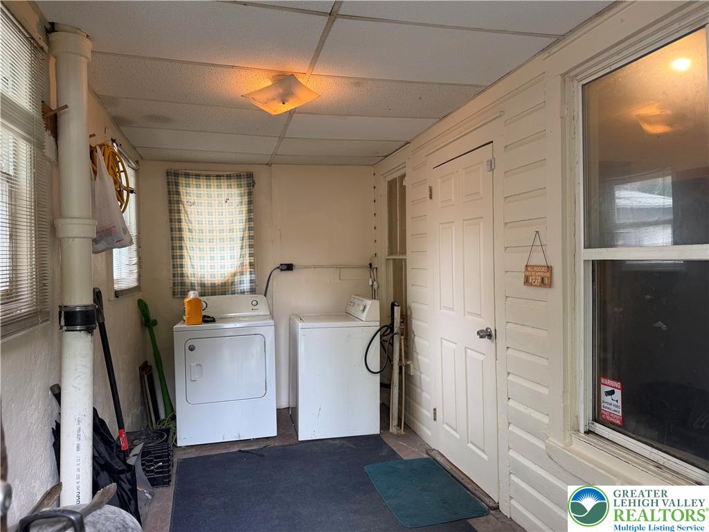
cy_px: 266
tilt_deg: -1.6
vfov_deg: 56.8
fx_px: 492
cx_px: 354
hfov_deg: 71.6
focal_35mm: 24
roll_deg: +0.4
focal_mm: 6.76
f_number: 1.78
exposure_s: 1/60
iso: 125
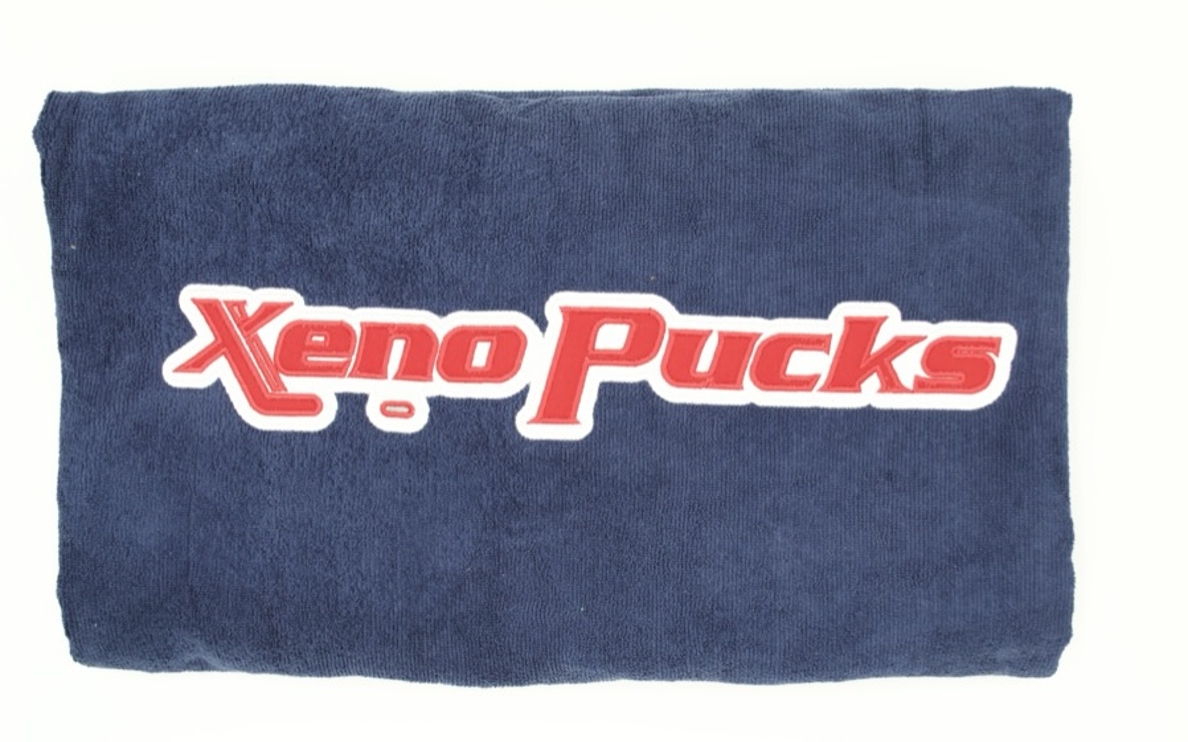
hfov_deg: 41.1
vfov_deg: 26.3
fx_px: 1586
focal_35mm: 49
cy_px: 373
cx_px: 594
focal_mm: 32
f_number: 5.6
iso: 360
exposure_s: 1/125
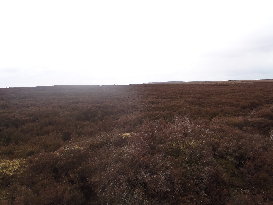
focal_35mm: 28
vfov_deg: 49.7
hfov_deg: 63.4
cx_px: 136
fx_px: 221
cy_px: 102
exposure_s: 1/160
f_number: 4.5
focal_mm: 5
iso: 80
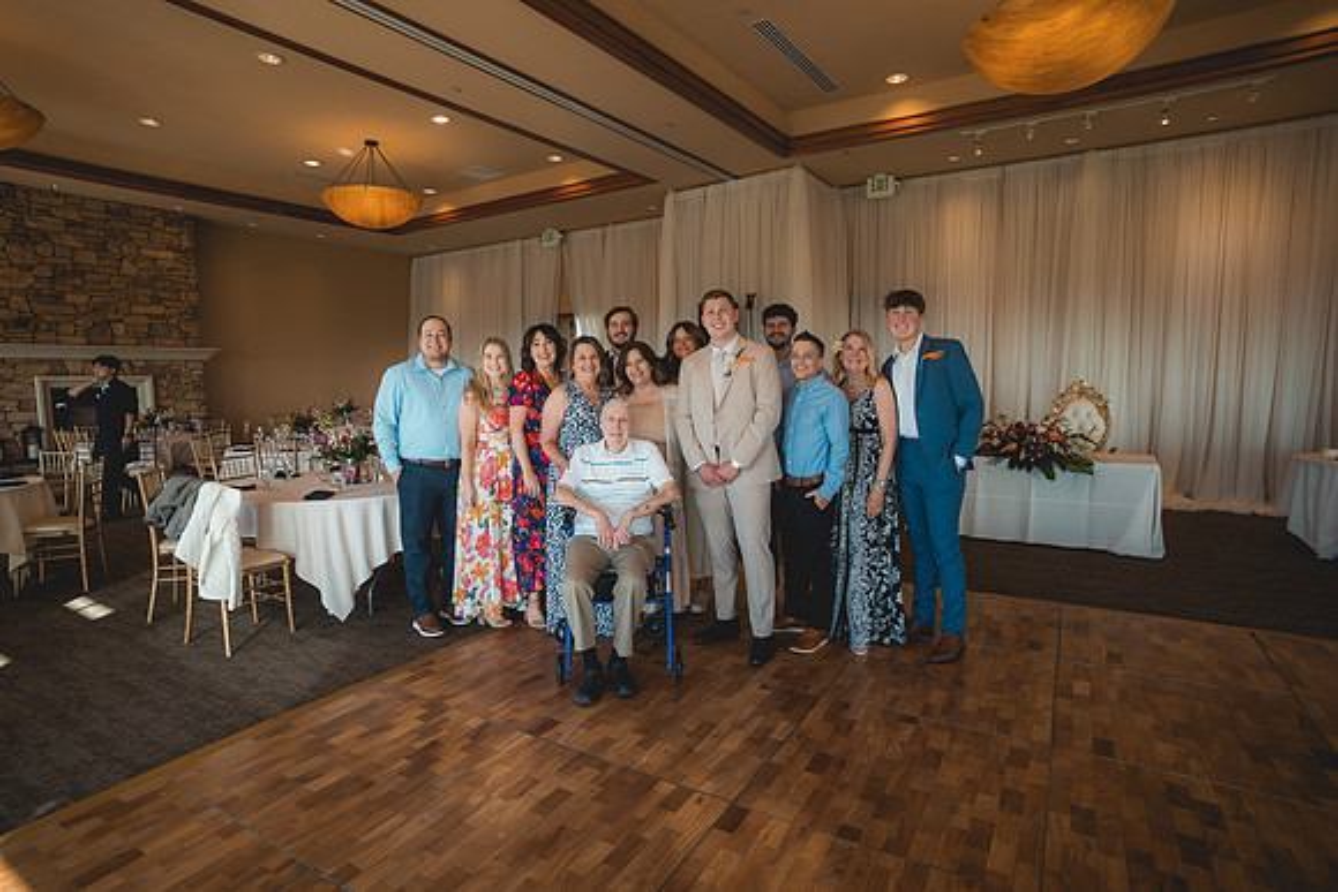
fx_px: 669
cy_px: 446
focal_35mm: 18
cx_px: 669
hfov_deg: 90.0
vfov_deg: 67.4
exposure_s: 1/100
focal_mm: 18
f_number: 2.8
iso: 125
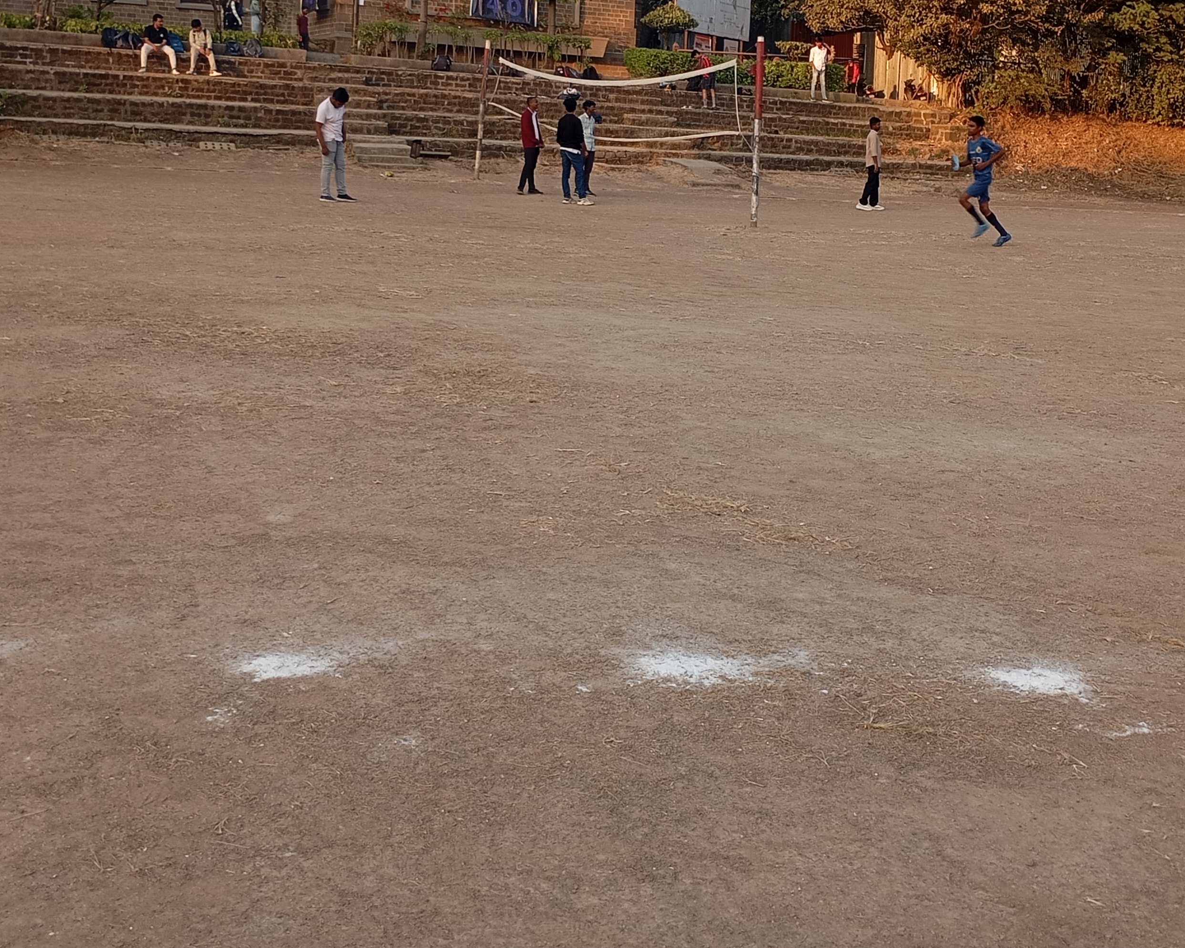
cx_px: 722
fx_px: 1578
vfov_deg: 32.7
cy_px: 229
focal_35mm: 45
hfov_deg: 40.9
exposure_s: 1/107
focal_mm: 4.27
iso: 101
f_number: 1.8
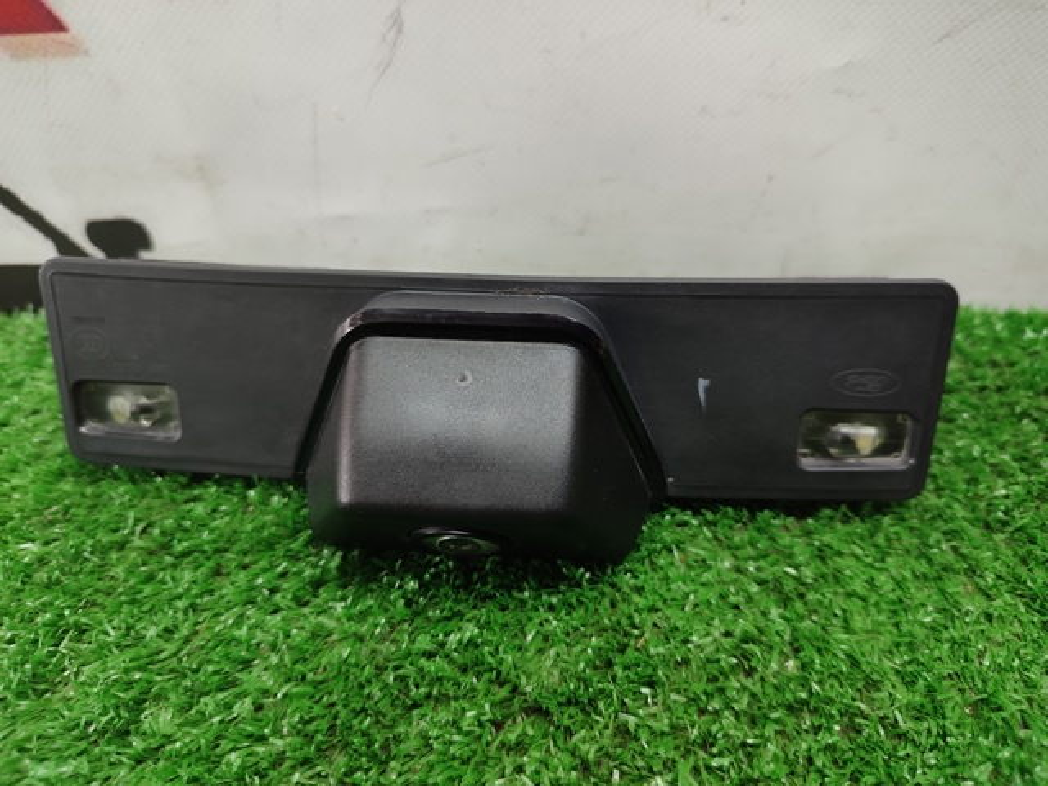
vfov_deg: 56.8
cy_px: 393
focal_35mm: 24
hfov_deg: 71.6
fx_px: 727
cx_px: 524
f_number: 1.89
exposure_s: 1/33
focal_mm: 5.89
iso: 189
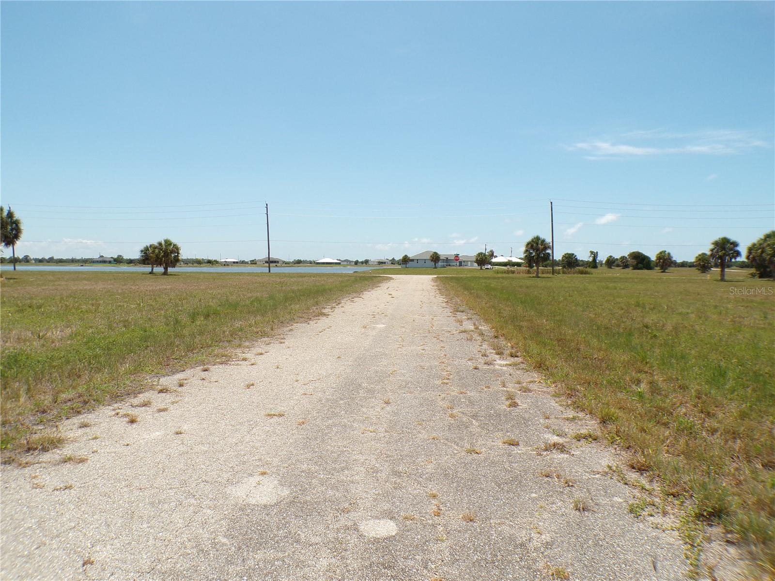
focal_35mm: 24
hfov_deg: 71.6
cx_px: 388
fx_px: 537
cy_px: 290
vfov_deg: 56.8
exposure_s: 1/800
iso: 100
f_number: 4.4
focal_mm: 4.3
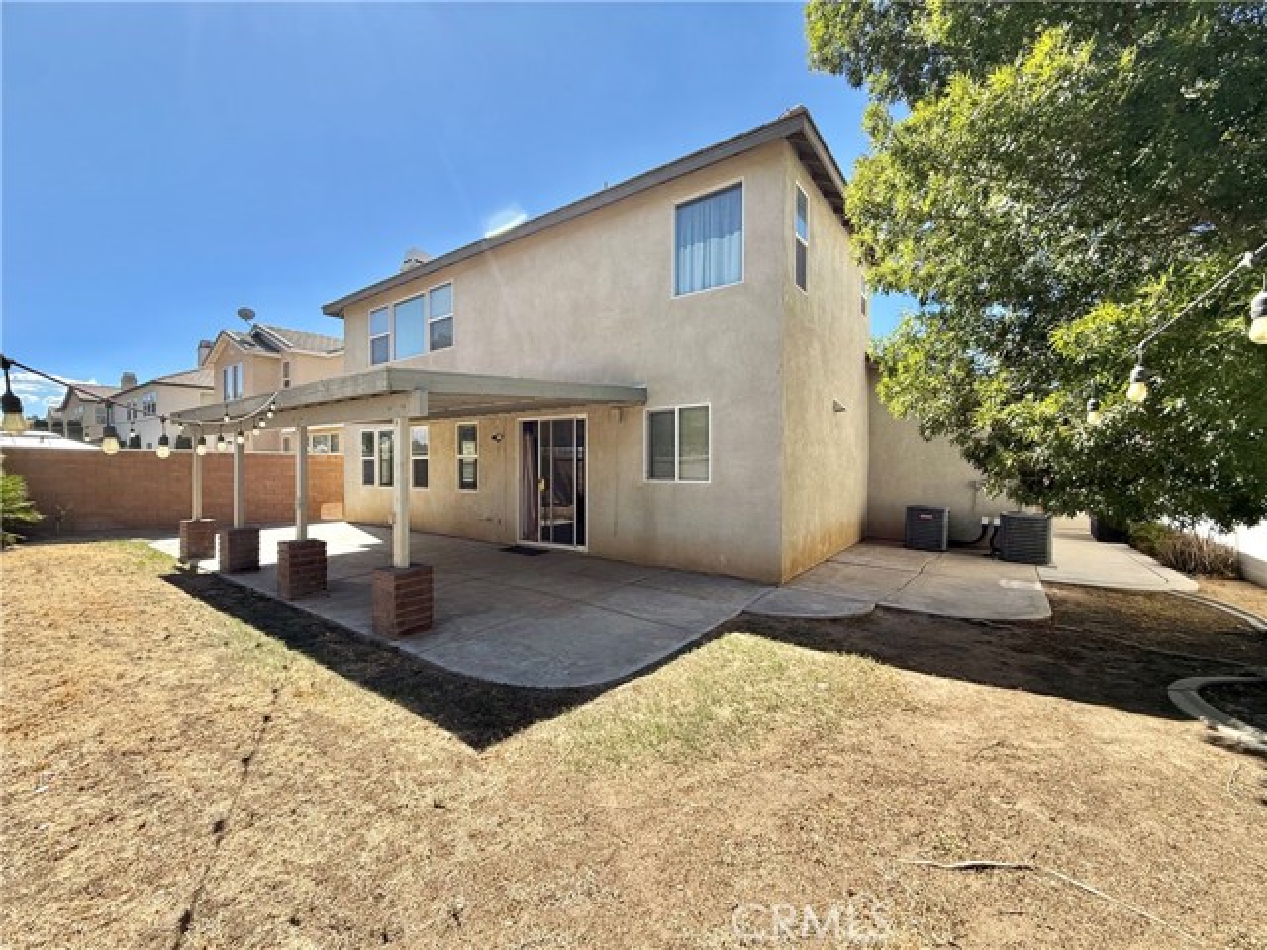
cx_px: 634
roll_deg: -0.4
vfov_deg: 85.7
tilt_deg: +0.0
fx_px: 512
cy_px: 475
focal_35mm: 14
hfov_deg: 102.1
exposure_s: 1/789
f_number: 2.2
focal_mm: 2.22
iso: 64
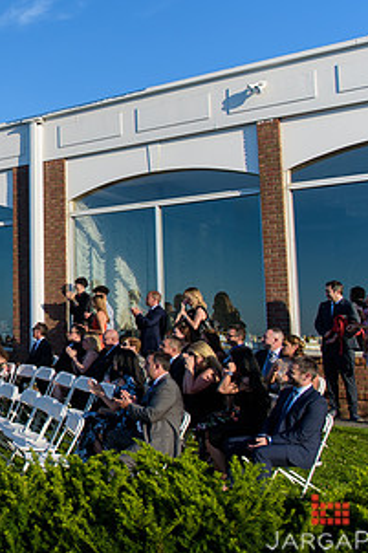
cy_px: 235
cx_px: -90
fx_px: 767
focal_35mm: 50
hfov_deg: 24.1
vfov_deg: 39.5
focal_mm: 26
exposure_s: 1/1600
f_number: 3.2
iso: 200
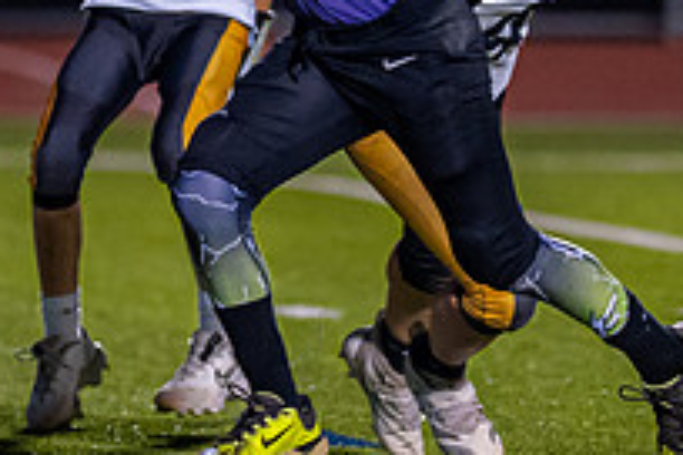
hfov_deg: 2.6
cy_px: 122
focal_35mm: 803
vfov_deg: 1.7
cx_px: 213
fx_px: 15234
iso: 1600
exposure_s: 1/1250
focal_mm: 135
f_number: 1.8
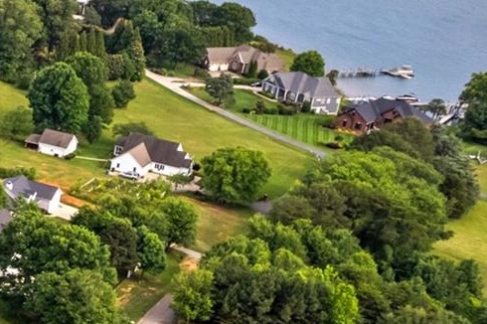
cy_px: 184
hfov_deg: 16.3
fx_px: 1244
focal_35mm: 92
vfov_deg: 14.8
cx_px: -521
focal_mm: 8.38
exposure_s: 1/800
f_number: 2.8
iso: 120
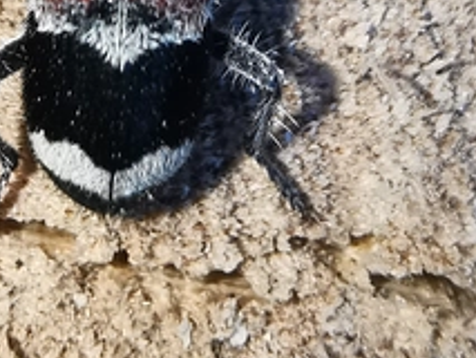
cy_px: -248
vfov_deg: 16.0
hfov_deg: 24.0
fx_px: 1114
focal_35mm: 81
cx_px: 161
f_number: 2.2
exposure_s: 1/100
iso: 64
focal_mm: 2.35
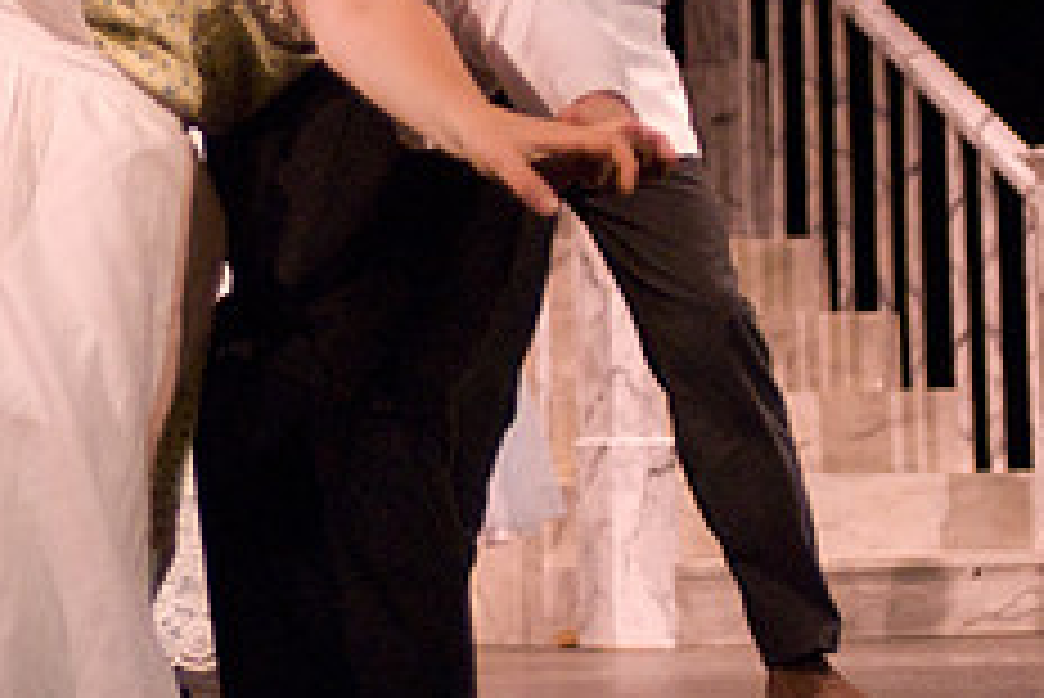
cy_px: -23
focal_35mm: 180
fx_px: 5223
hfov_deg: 11.3
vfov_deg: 7.6
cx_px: 108
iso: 1600
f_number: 2.8
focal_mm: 48
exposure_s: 1/160
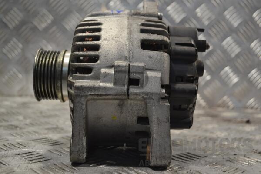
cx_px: 130
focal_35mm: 48
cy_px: 87
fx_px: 348
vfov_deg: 28.1
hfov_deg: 41.1
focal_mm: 32
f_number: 5
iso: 400
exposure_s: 1/100
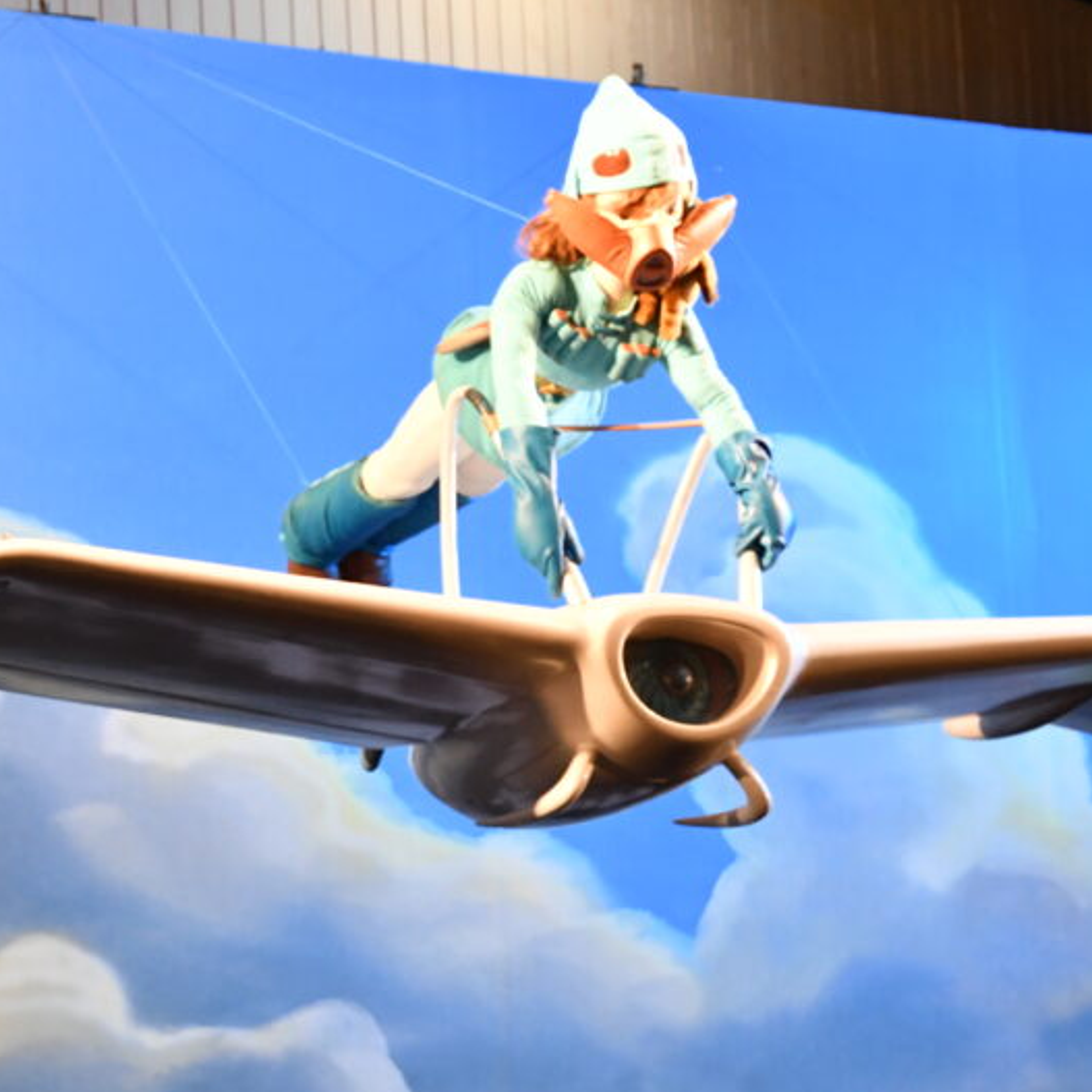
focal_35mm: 114
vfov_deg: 15.3
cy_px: 604
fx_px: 4069
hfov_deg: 15.3
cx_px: 454
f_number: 5
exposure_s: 1/60
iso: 1600
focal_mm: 46
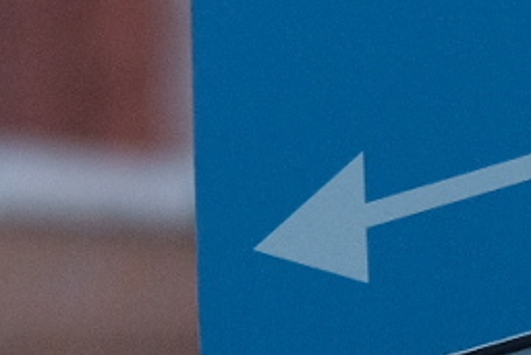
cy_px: -509
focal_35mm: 367
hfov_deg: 5.6
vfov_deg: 3.7
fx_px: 5416
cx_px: 6
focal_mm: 35
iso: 1250
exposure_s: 1/32000
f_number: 1.4
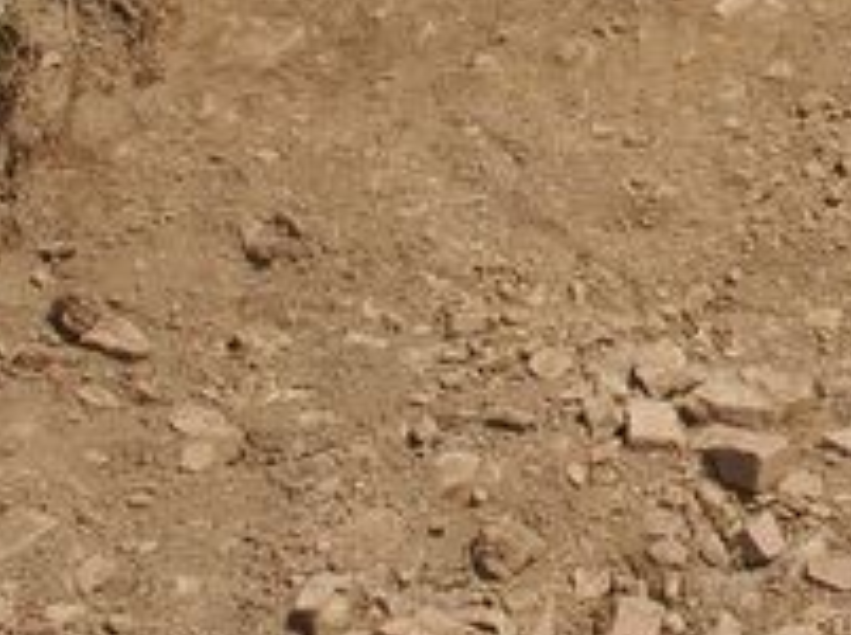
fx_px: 2380
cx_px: 974
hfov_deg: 19.3
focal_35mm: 97
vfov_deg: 14.4
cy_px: -243
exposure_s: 1/250
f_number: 11
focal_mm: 18
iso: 200
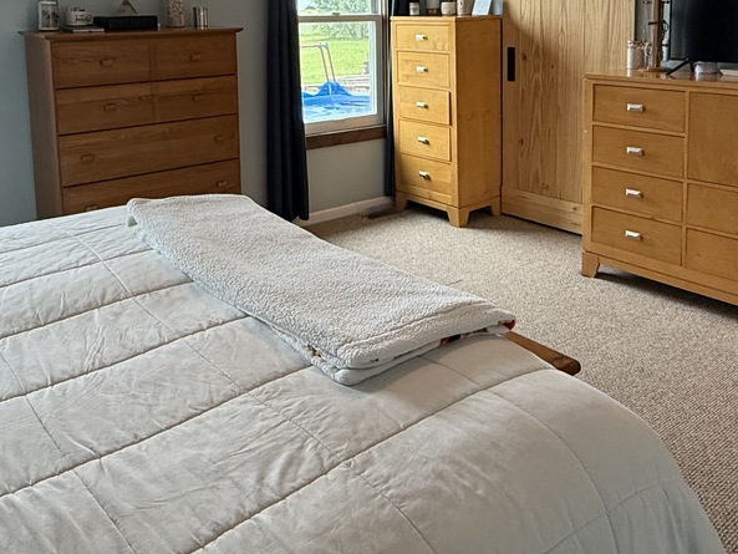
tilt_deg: -5.9
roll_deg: +0.6
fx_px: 725
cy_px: 86
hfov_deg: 53.9
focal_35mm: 34
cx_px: 380
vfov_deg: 39.6
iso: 200
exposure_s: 1/120
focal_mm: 2.22
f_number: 2.2
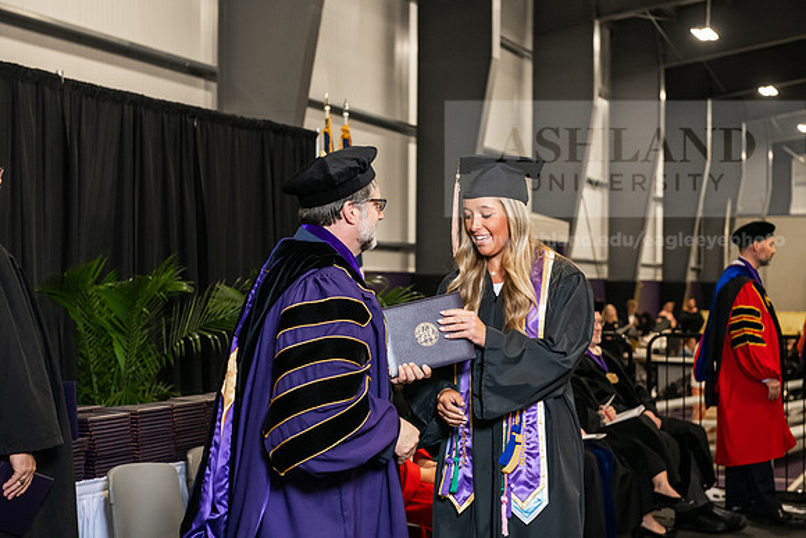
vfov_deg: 19.5
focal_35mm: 70
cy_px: 269
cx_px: 403
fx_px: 1568
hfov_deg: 28.8
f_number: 5
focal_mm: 70
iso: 2500
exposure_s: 1/200
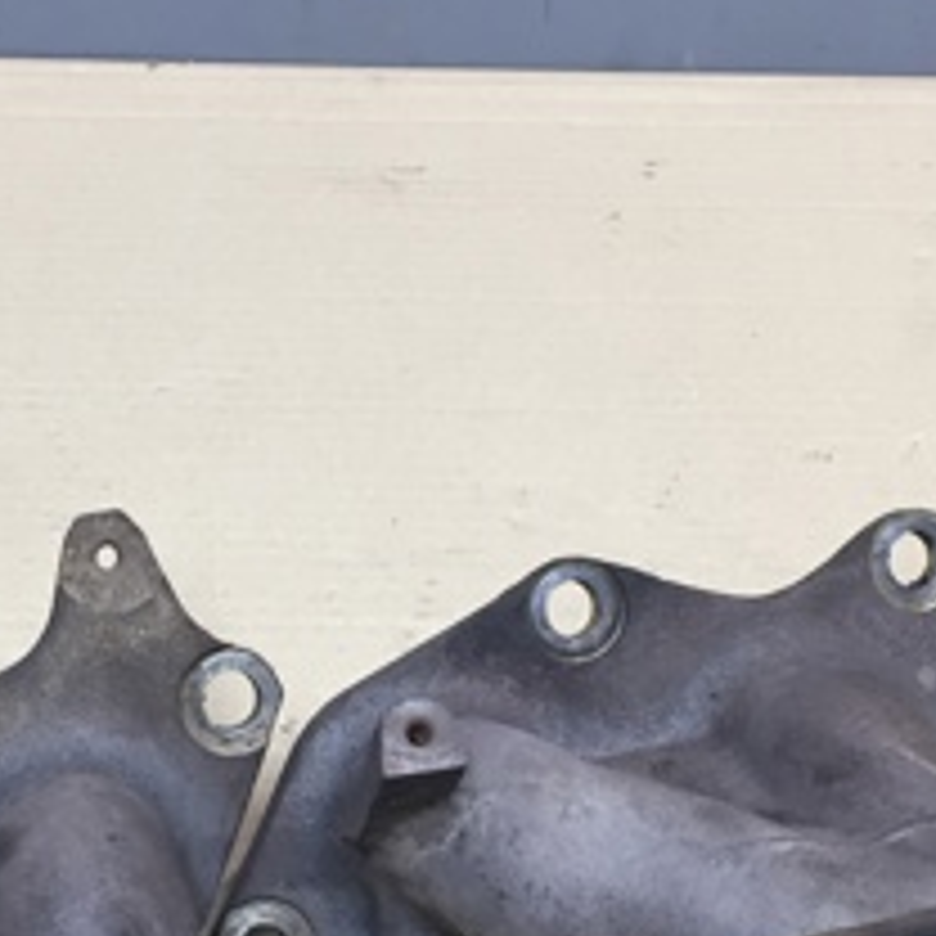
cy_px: 770
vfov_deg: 21.6
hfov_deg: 21.9
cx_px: 338
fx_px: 2417
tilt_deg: -46.7
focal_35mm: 79
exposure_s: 1/33
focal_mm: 4.15
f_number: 2.2
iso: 80
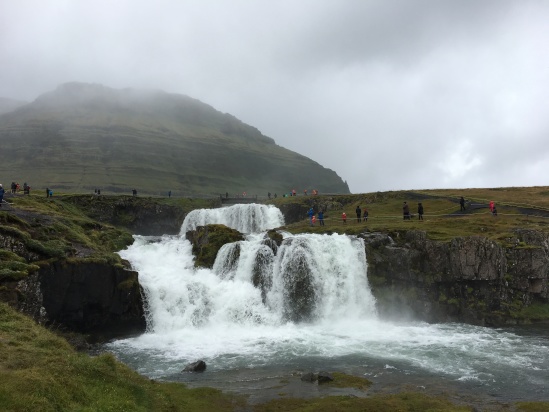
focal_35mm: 29
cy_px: 206
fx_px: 460
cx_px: 274
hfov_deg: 61.6
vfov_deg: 48.2
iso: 25
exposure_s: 1/686
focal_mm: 4.15
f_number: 2.2
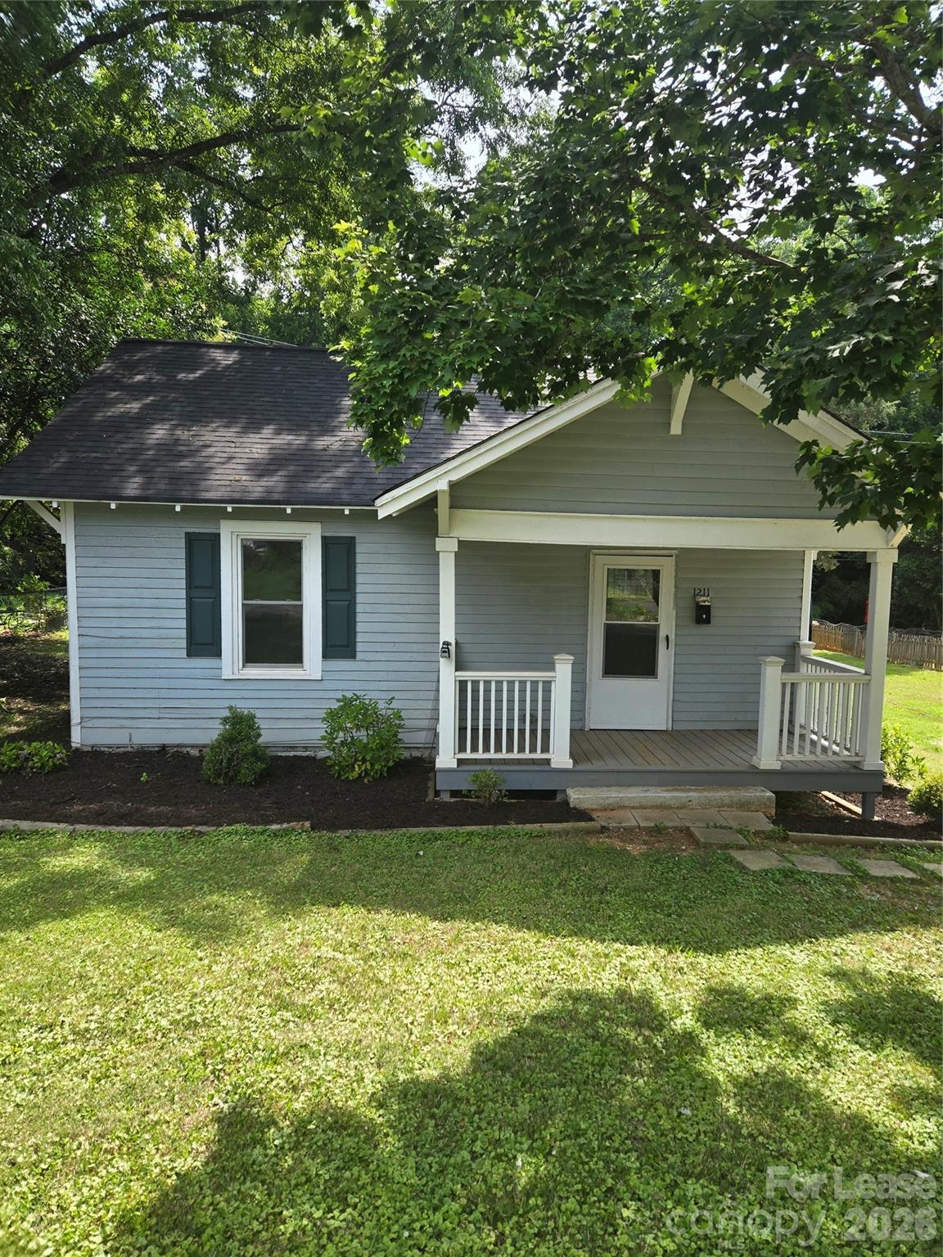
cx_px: 472
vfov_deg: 73.9
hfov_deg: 58.9
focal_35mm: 23
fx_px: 835
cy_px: 628
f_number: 1.8
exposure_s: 1/1235
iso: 80
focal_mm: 5.4
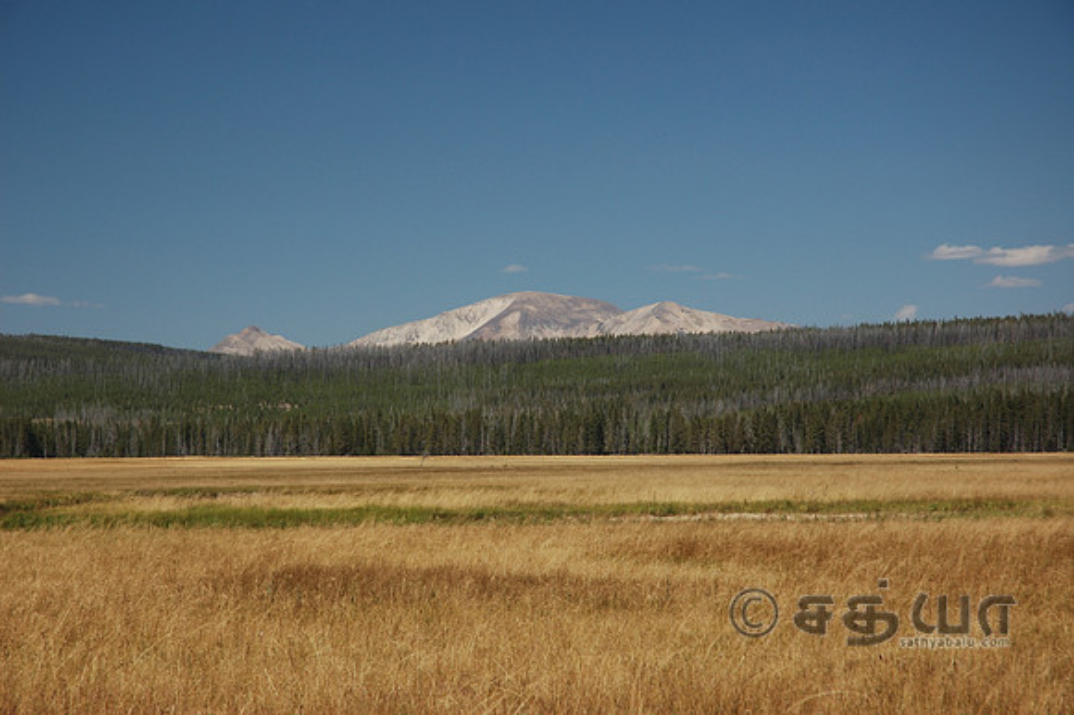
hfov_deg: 19.5
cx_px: 537
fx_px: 3131
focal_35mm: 105
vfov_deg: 13.0
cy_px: 358
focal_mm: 70
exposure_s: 1/200
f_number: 7.1
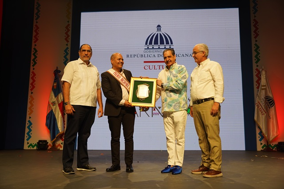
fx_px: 281
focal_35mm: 36
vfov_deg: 37.1
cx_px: 142
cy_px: 94
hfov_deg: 53.5
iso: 200
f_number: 2.8
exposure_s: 1/200
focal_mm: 35.7
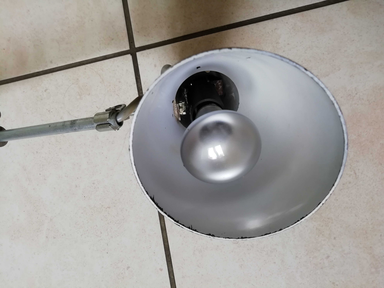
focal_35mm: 26
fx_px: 288
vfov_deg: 53.1
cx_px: 192
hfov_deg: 67.3
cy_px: 144
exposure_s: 1/33.3
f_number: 2.2
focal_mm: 3.21
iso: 80
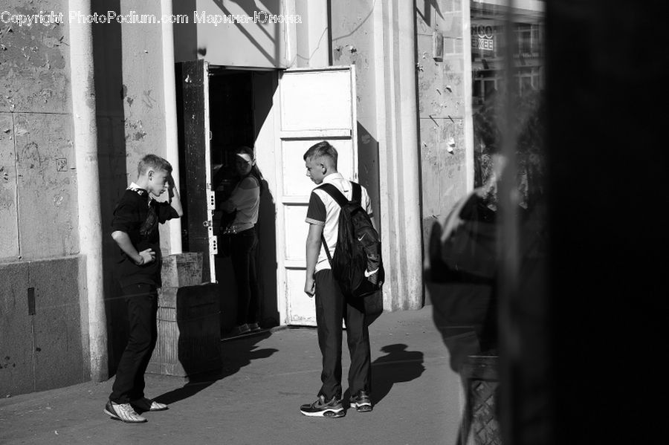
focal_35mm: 75
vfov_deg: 18.2
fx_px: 1393
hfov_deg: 27.0
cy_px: 222
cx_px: 334
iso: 100
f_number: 5
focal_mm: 50
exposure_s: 1/1000
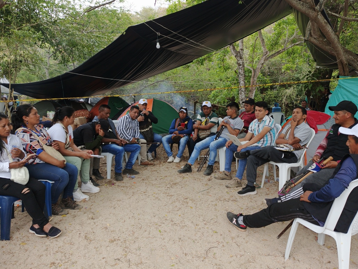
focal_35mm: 27
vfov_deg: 51.3
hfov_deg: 65.3
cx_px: 181
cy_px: 123
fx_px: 279
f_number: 1.89
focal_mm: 5.89
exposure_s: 1/100
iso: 213
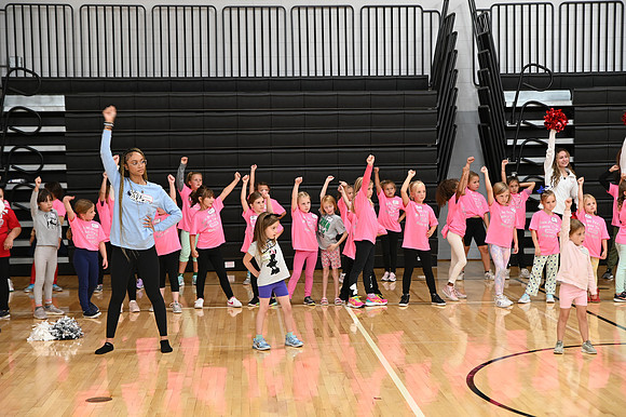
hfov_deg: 28.9
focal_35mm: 70
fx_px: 1216
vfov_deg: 19.4
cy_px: 208
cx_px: 313
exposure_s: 1/50
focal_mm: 70
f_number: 3.5
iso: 800
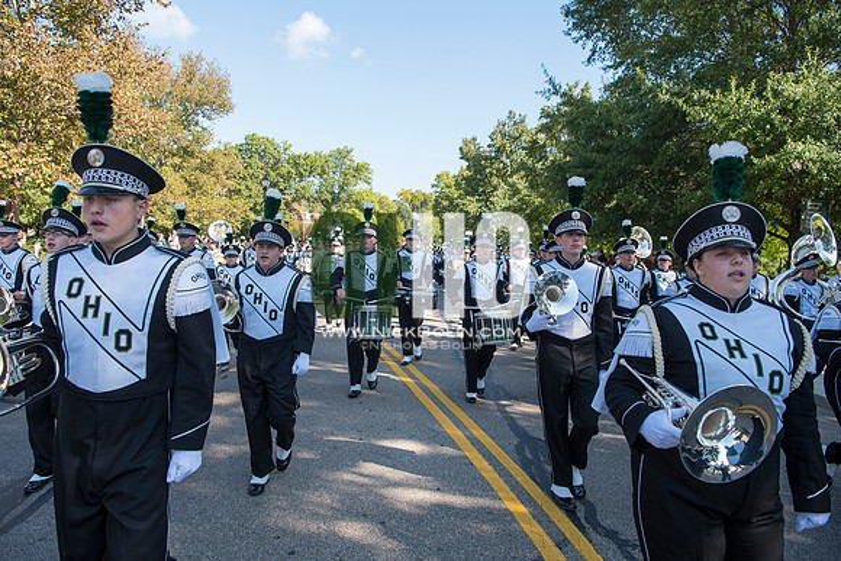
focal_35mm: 24
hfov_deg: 73.7
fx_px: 561
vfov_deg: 53.2
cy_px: 280
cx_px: 420
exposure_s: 1/500
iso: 200
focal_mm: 24
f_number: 5.6
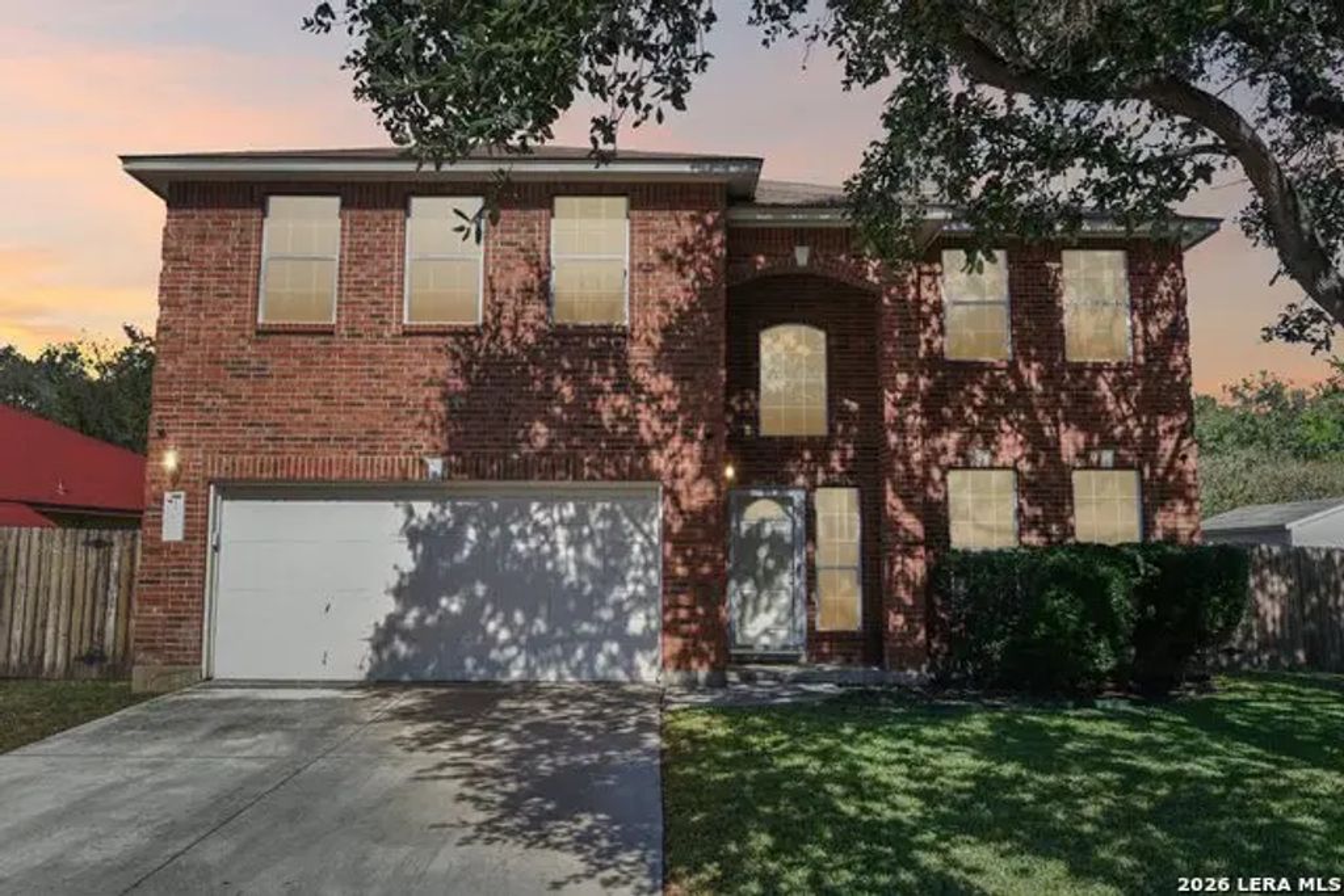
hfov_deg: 69.4
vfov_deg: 49.6
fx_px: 971
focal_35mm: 26
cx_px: 672
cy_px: 448
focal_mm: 26
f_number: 8
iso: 400
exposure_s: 1/400
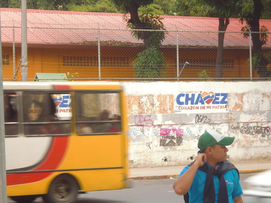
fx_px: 939
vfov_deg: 12.3
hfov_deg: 16.4
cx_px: 136
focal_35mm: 120
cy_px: 102
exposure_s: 1/40
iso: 160
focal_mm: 21.5
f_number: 6.9
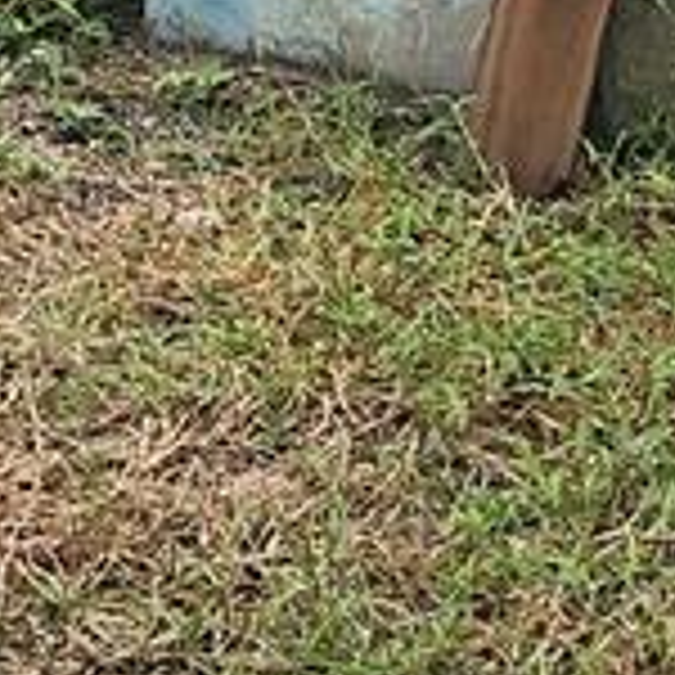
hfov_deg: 7.8
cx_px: -590
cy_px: -958
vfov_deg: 7.5
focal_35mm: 217
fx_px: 4787
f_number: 1.8
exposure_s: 1/694
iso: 12
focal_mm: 6.4
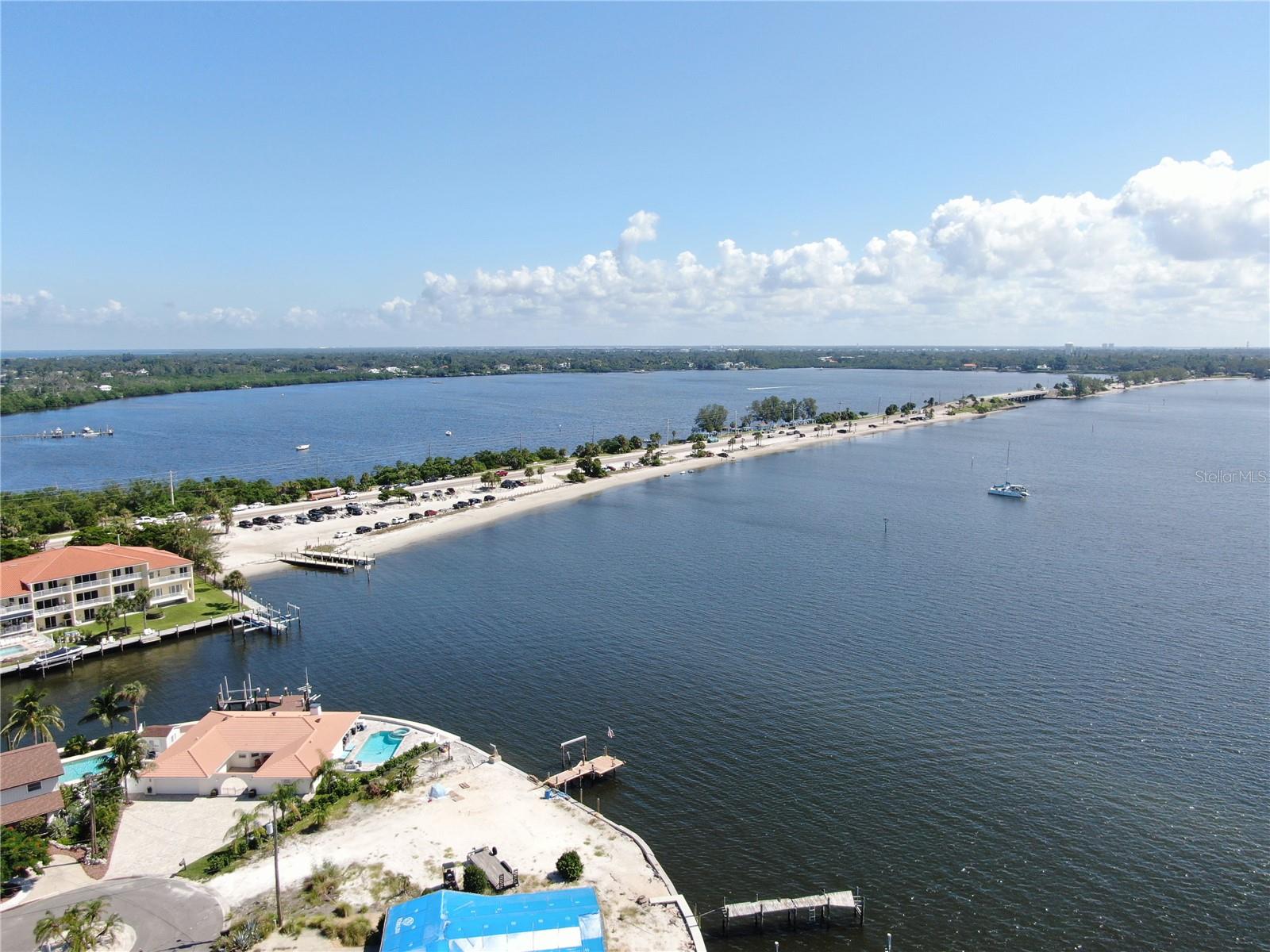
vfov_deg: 56.8
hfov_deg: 71.6
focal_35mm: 24
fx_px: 881
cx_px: 635
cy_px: 476
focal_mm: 4.39
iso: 100
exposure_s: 1/1250
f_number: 2.8
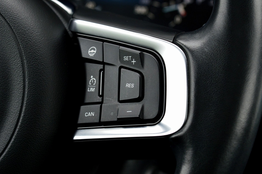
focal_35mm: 82
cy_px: 87
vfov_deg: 16.5
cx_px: 131
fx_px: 600
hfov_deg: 24.6
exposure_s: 1/60
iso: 560
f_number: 8
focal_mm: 55
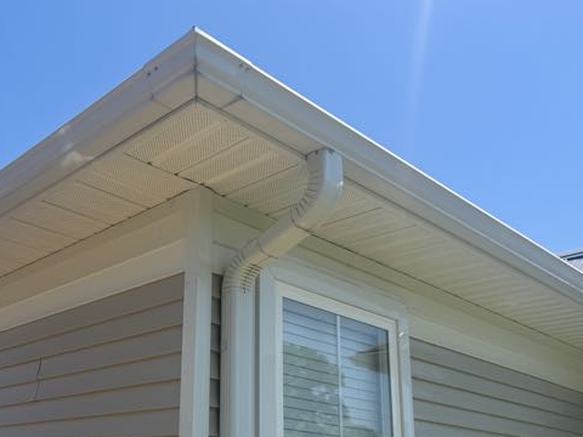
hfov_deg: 47.4
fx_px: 640
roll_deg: -2.5
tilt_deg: +13.2
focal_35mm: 38
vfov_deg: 36.9
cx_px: 157
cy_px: 322
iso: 80
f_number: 1.78
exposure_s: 1/2703
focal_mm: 6.76
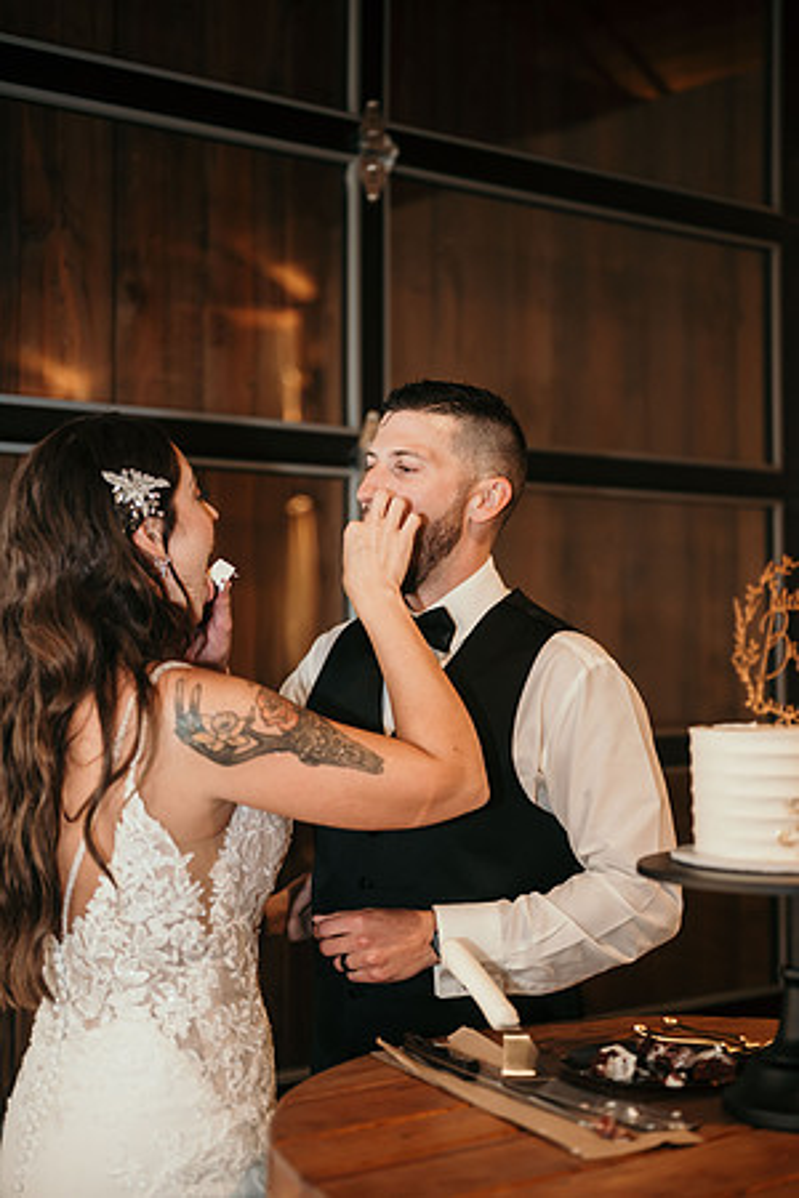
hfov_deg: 27.0
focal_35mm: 50
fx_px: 1664
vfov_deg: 39.6
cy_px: 599
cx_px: 400
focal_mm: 50
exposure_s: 1/100
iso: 640
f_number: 1.8
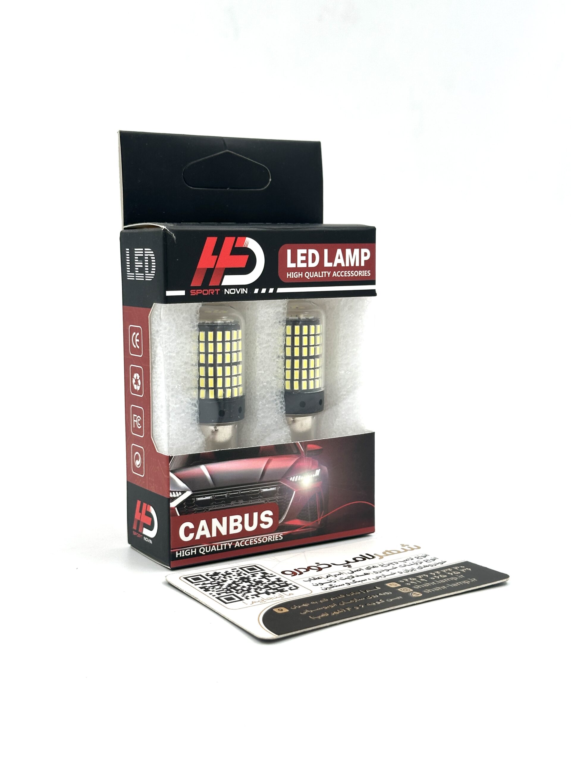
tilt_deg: -9.4
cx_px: 286
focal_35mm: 48
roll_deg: -0.5
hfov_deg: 30.3
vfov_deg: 39.7
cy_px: 381
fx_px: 1056
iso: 64
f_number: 1.78
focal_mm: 6.86
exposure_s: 1/412
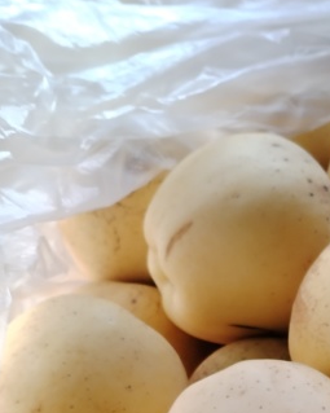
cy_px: 490
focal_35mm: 85
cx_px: 362
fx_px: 1038
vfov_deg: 21.0
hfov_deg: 17.5
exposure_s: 1/50
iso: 210
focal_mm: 4.26
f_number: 1.8
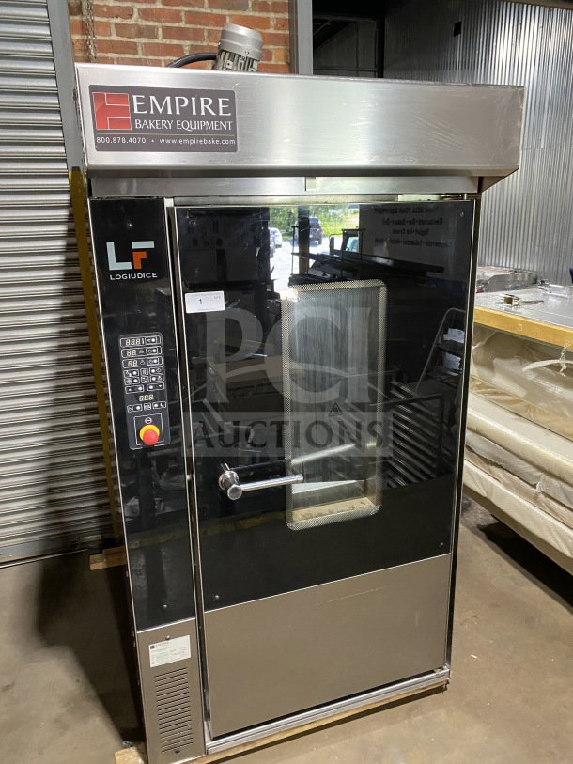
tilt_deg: -14.3
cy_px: 382
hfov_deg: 53.1
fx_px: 574
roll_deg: +2.1
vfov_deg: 67.3
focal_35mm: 26
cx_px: 286
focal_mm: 4.25
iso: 500
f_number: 1.8
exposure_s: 1/49
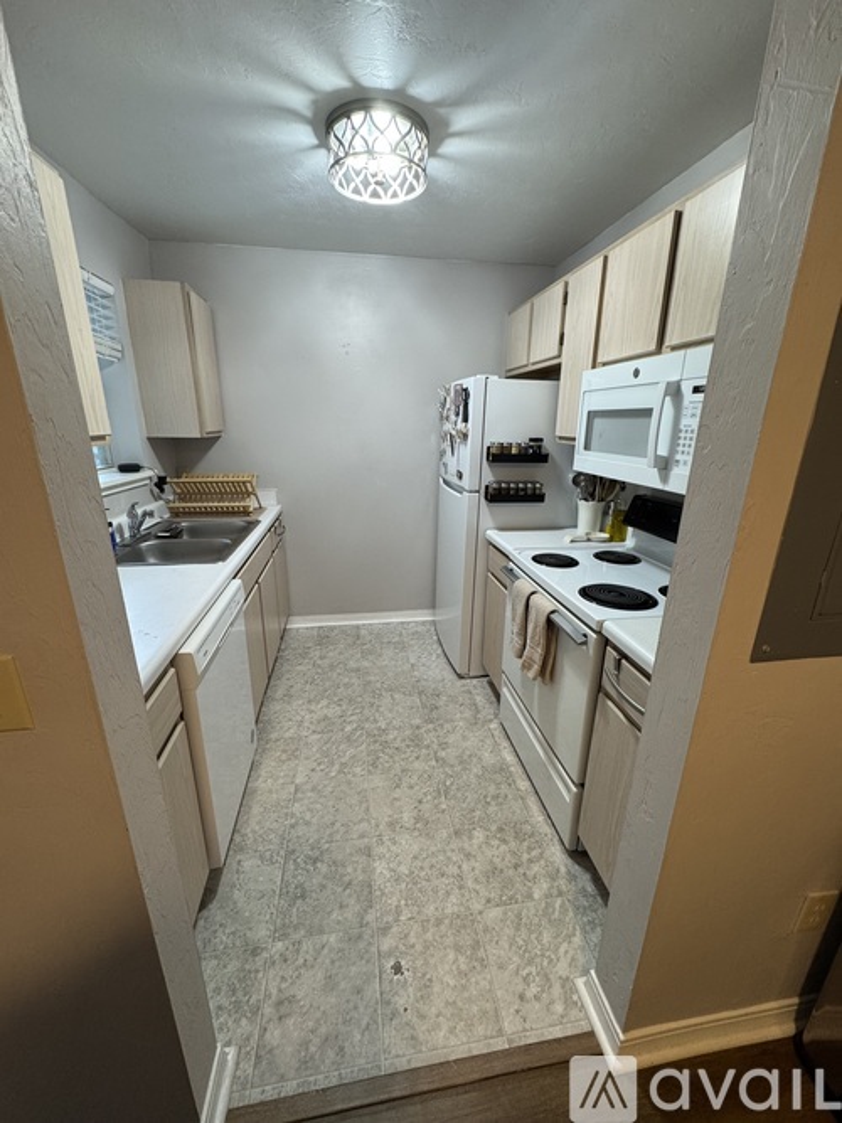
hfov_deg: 85.7
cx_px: 421
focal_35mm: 14
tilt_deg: -18.0
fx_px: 454
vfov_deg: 102.1
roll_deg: +0.1
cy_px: 562
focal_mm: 2.22
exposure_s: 1/60
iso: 200
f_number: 2.2
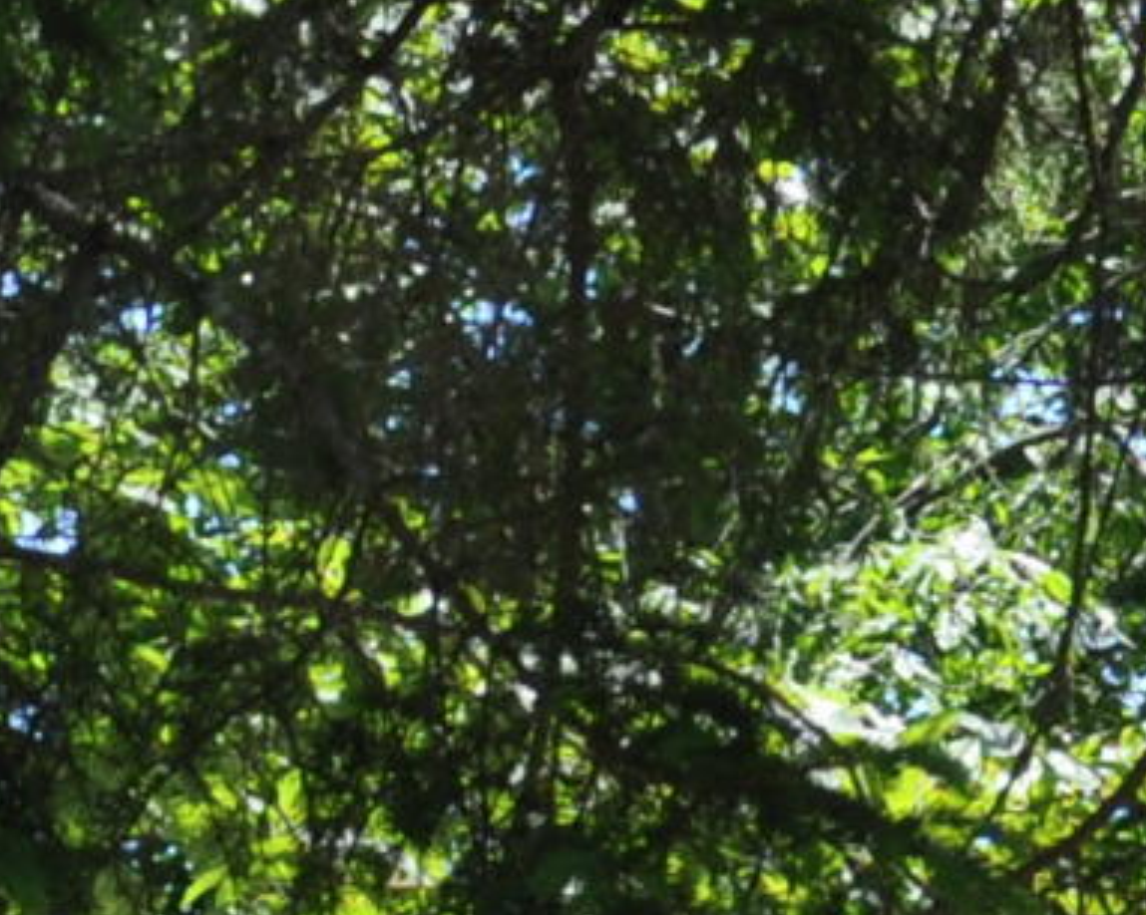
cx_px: -1332
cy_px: 2515
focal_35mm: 320
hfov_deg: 5.9
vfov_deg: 4.7
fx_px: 10837
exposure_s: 1/160
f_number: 6.3
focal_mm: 29
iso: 200
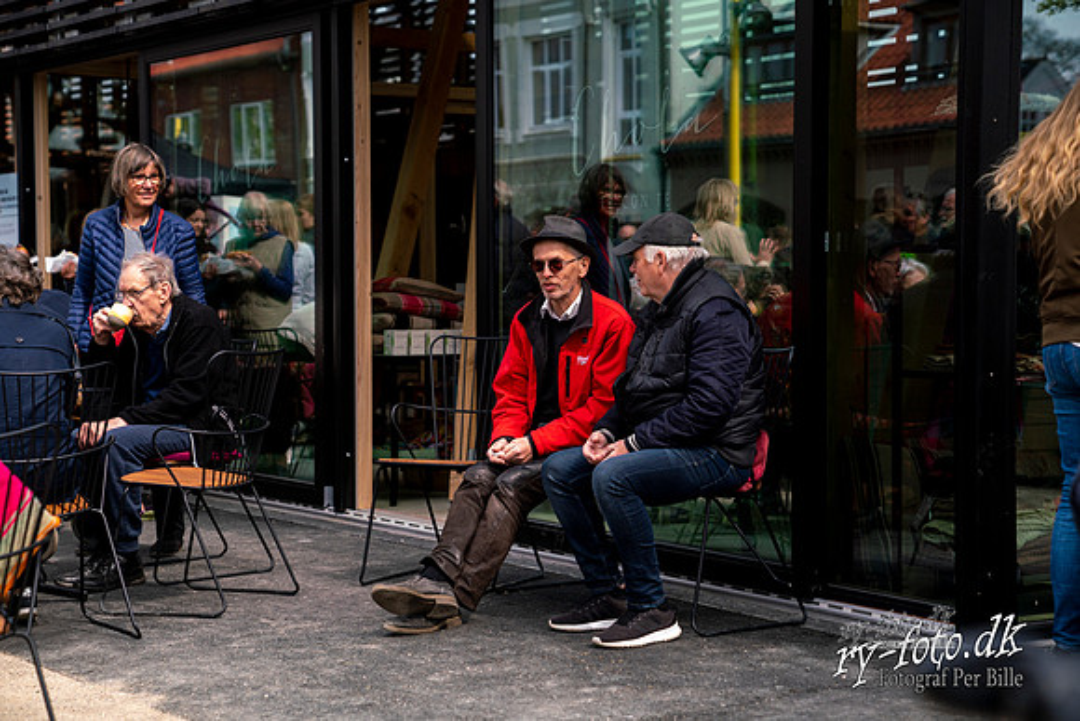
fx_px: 2158
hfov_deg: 28.1
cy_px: 360
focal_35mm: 72
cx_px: 540
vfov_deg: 19.0
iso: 400
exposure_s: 1/4000
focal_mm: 70
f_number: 3.2
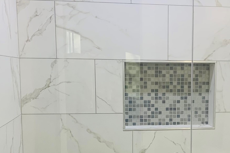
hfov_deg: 31.4
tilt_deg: -8.0
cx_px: 168
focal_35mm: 63
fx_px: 402
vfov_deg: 21.2
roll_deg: -0.4
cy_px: 132
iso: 64
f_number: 1.8
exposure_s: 1/60
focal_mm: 4.25
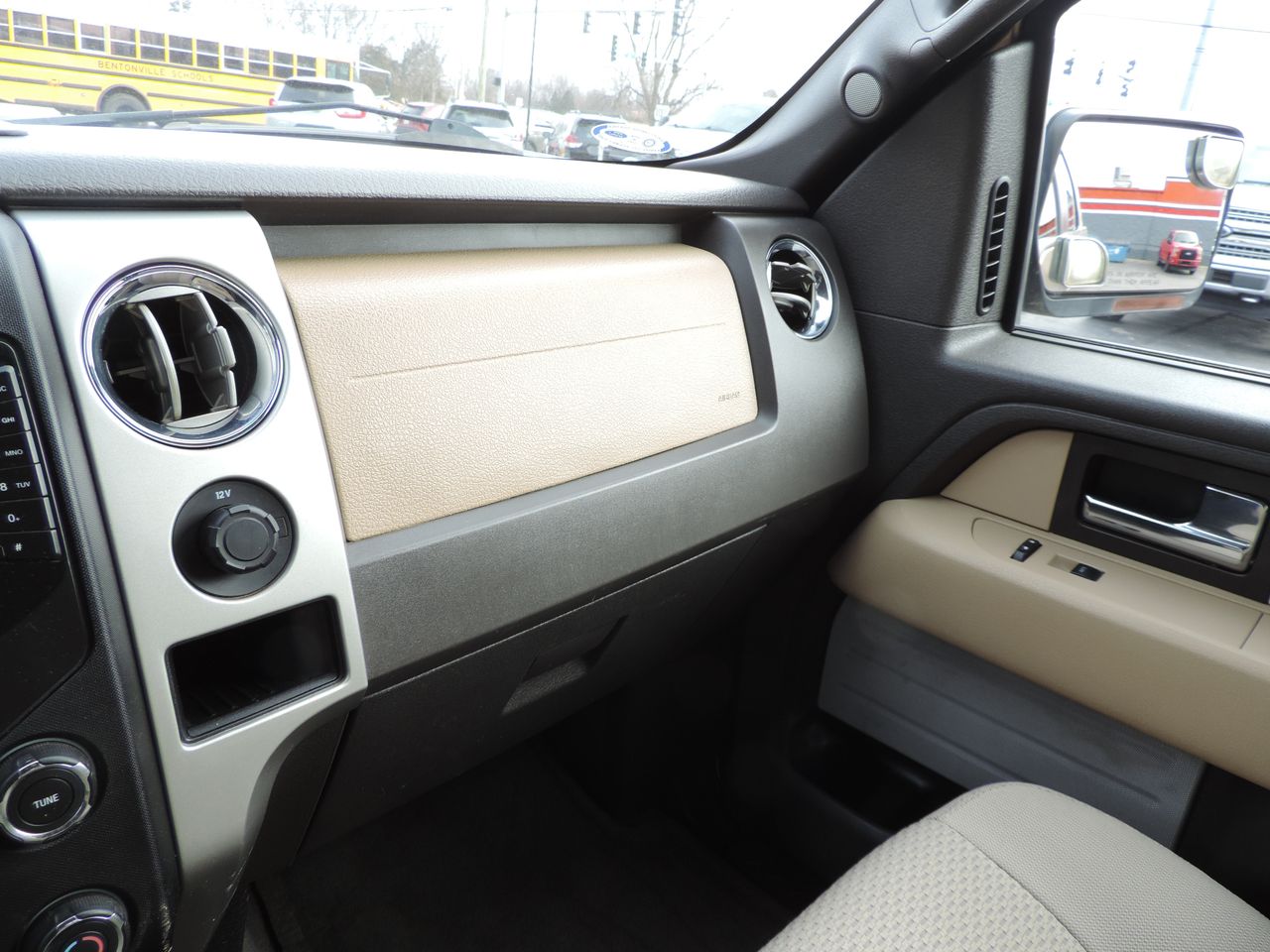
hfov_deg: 71.6
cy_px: 476
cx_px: 635
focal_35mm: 24
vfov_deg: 56.8
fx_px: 881
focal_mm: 4.3
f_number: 3
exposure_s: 1/50
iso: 80
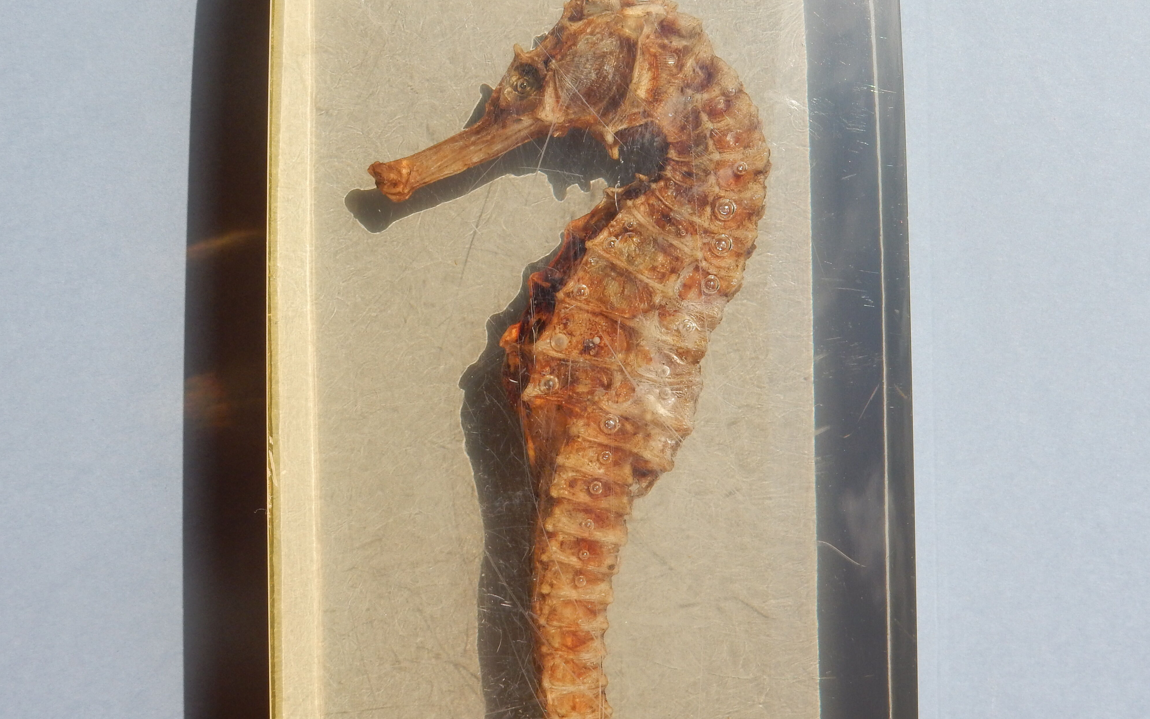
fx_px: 2319
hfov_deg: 27.8
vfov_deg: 17.6
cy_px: 220
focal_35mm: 74
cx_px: 589
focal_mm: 10.7
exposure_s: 1/1000
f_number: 4.5
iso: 125
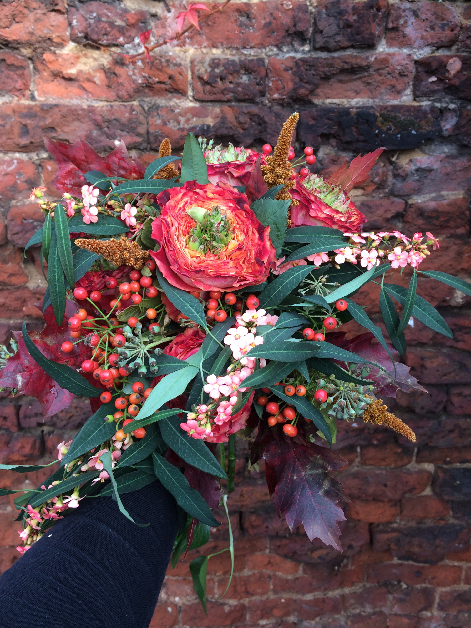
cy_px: 314
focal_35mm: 29
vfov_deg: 61.7
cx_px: 236
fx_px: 526
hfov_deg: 48.2
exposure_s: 1/106
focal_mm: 4.15
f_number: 2.2
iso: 32
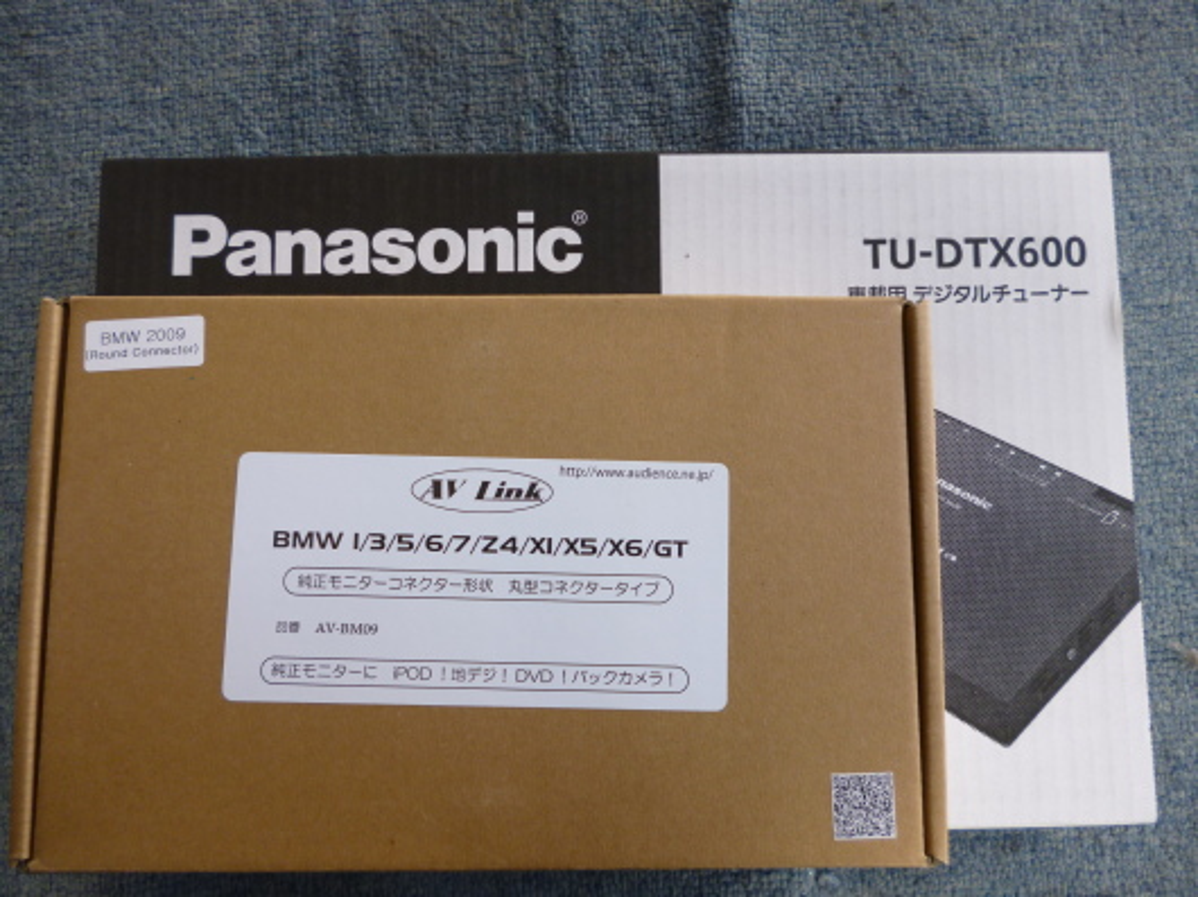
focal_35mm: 28
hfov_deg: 63.5
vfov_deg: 49.7
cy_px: 448
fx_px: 969
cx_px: 599
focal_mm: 5
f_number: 3.1
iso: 100
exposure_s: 1/60
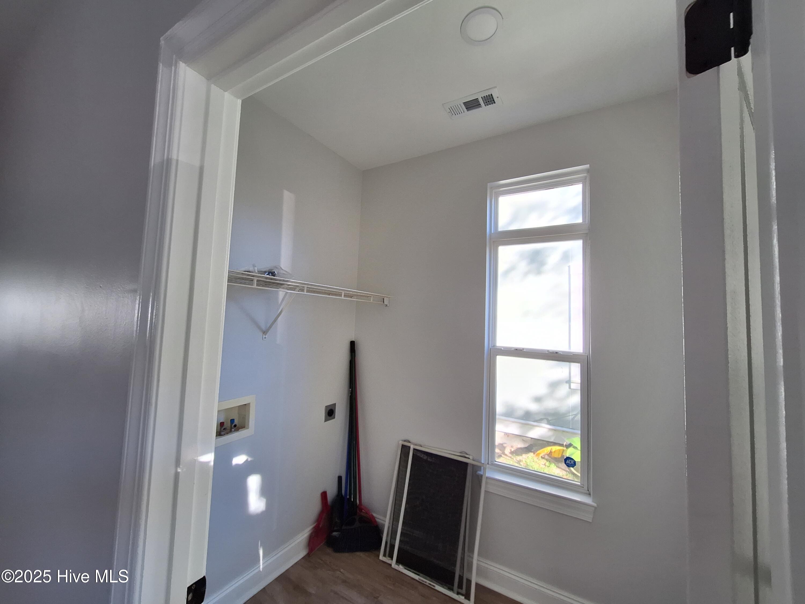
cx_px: 402
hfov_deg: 106.2
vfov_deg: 89.9
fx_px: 302
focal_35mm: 13
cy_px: 302
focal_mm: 1.74
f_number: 2.2
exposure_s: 1/120
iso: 64
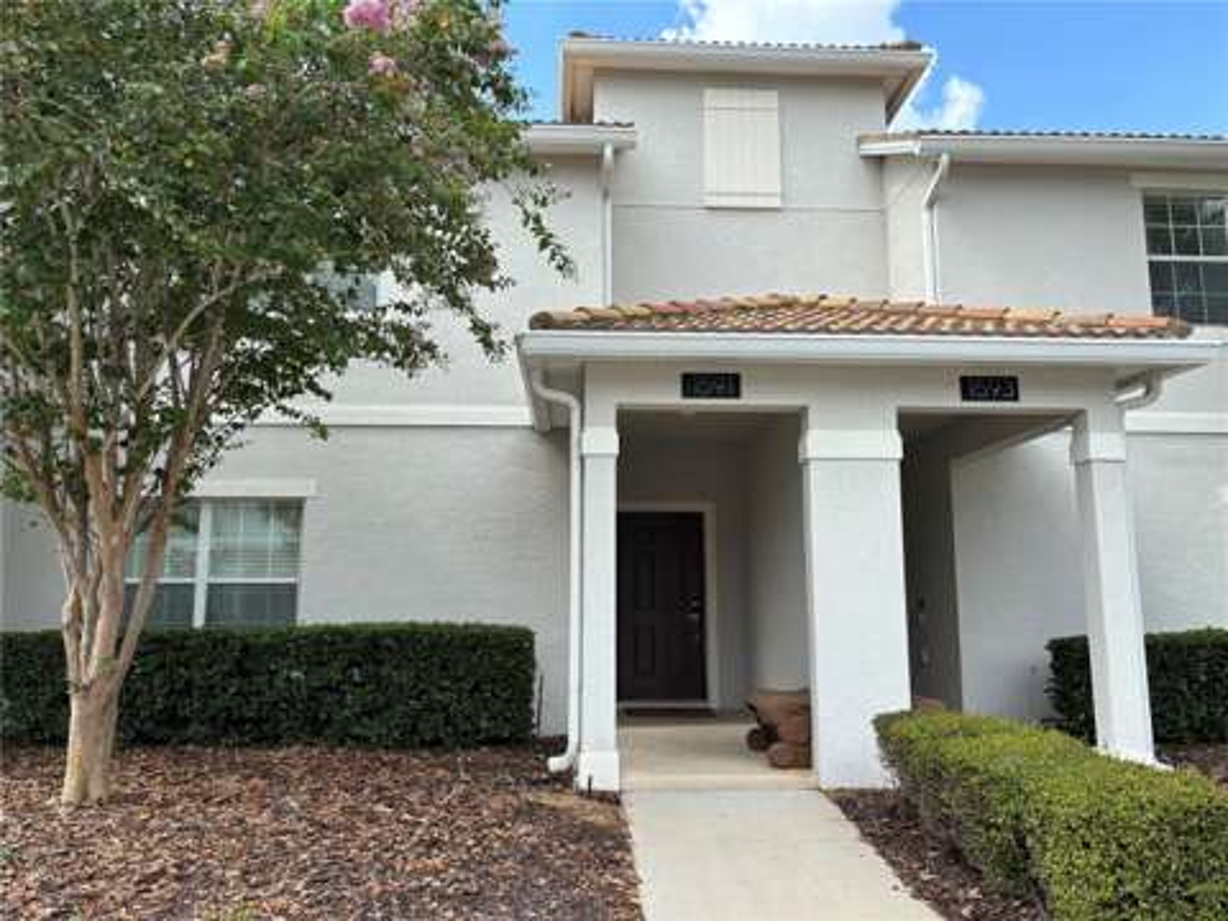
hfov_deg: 67.3
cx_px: 614
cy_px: 460
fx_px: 922
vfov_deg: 53.1
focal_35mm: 26
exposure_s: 1/1499
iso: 50
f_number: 1.6
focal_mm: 5.96
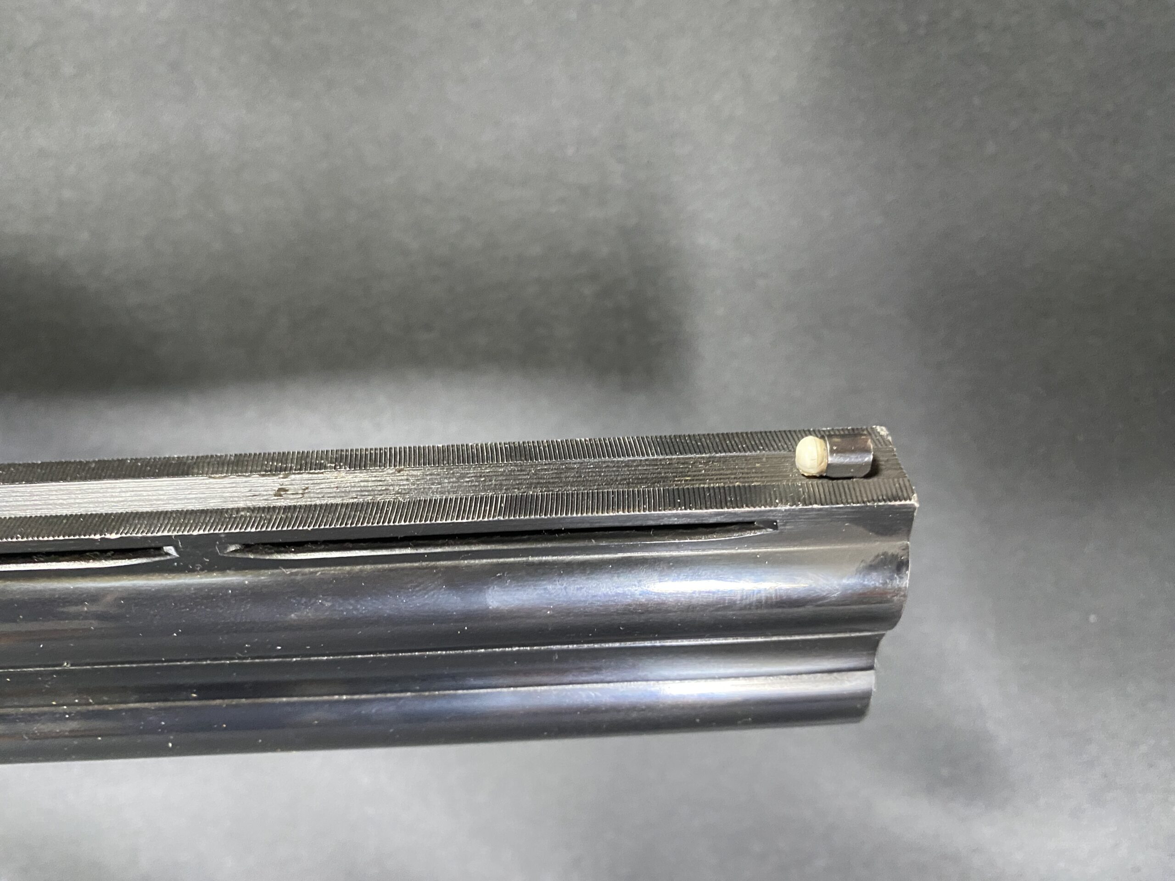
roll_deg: +0.4
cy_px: 440
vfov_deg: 54.9
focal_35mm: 25
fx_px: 849
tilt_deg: -40.5
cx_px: 588
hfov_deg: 69.4
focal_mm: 4.25
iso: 500
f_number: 1.8
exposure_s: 1/51
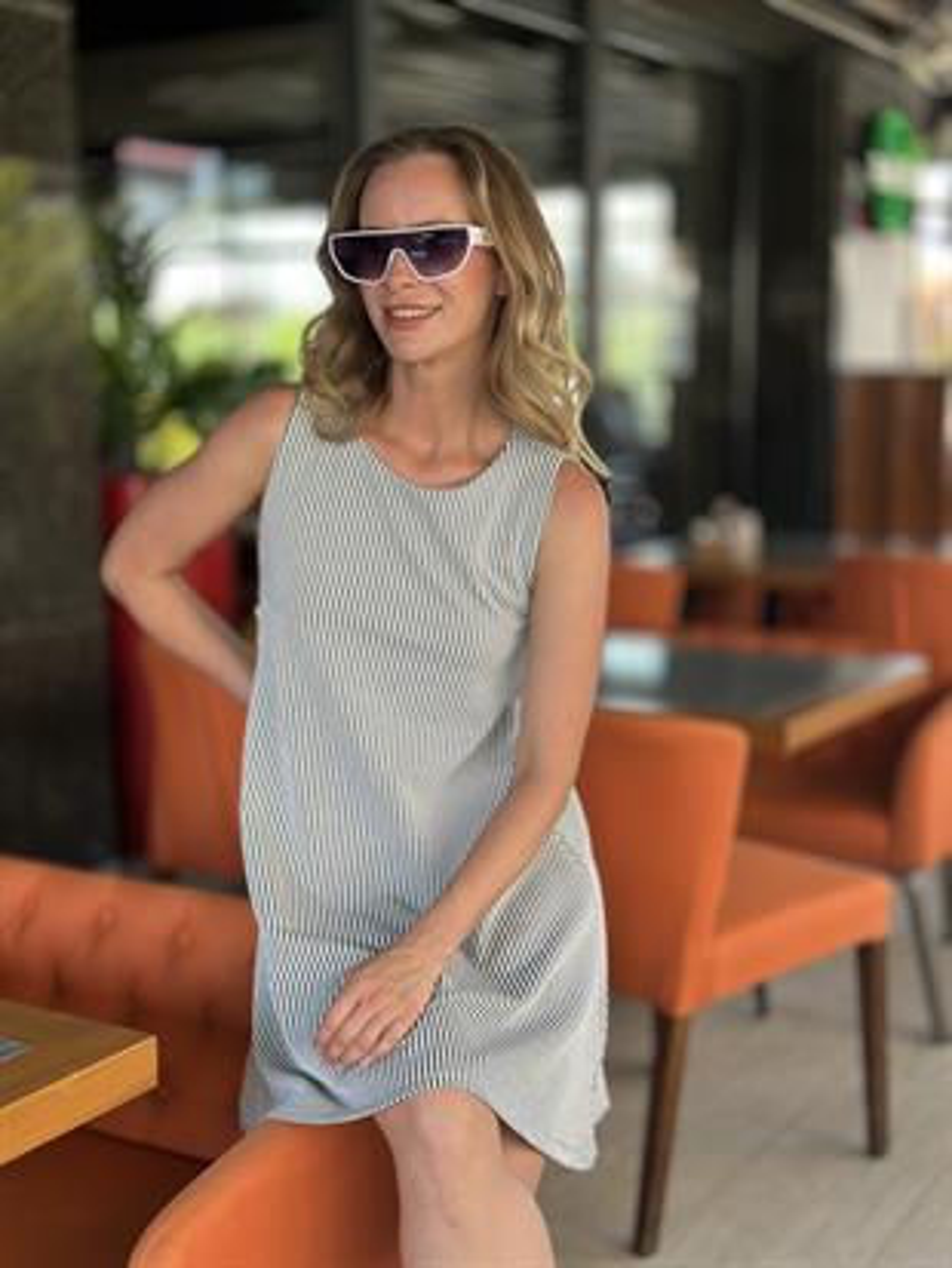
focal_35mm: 48
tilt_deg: -8.9
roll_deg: +0.2
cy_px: 634
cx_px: 476
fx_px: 1759
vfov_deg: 39.6
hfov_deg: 30.3
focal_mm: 6.86
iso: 80
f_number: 1.78
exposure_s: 1/209
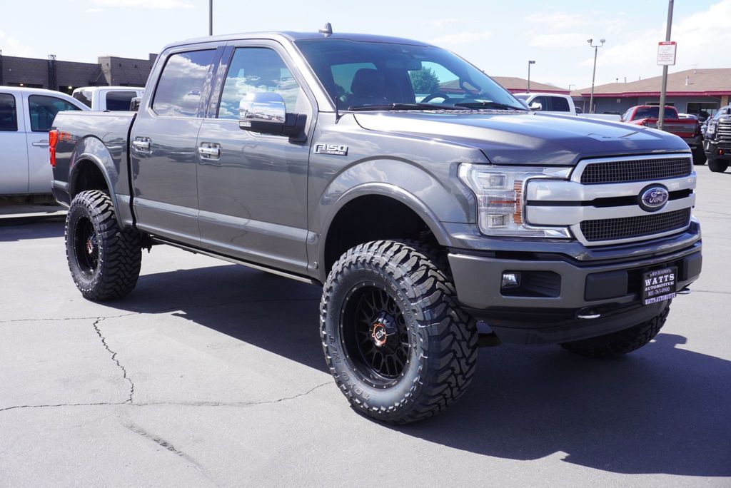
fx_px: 792
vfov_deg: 34.3
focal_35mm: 39
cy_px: 244
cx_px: 366
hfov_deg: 49.5
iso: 100
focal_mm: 26
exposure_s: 1/100
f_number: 8
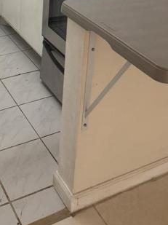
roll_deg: -2.0
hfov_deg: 25.6
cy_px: -35
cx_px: 33
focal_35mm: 56
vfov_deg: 30.1
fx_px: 363
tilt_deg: -15.3
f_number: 1.78
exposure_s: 1/120
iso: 125
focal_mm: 6.76
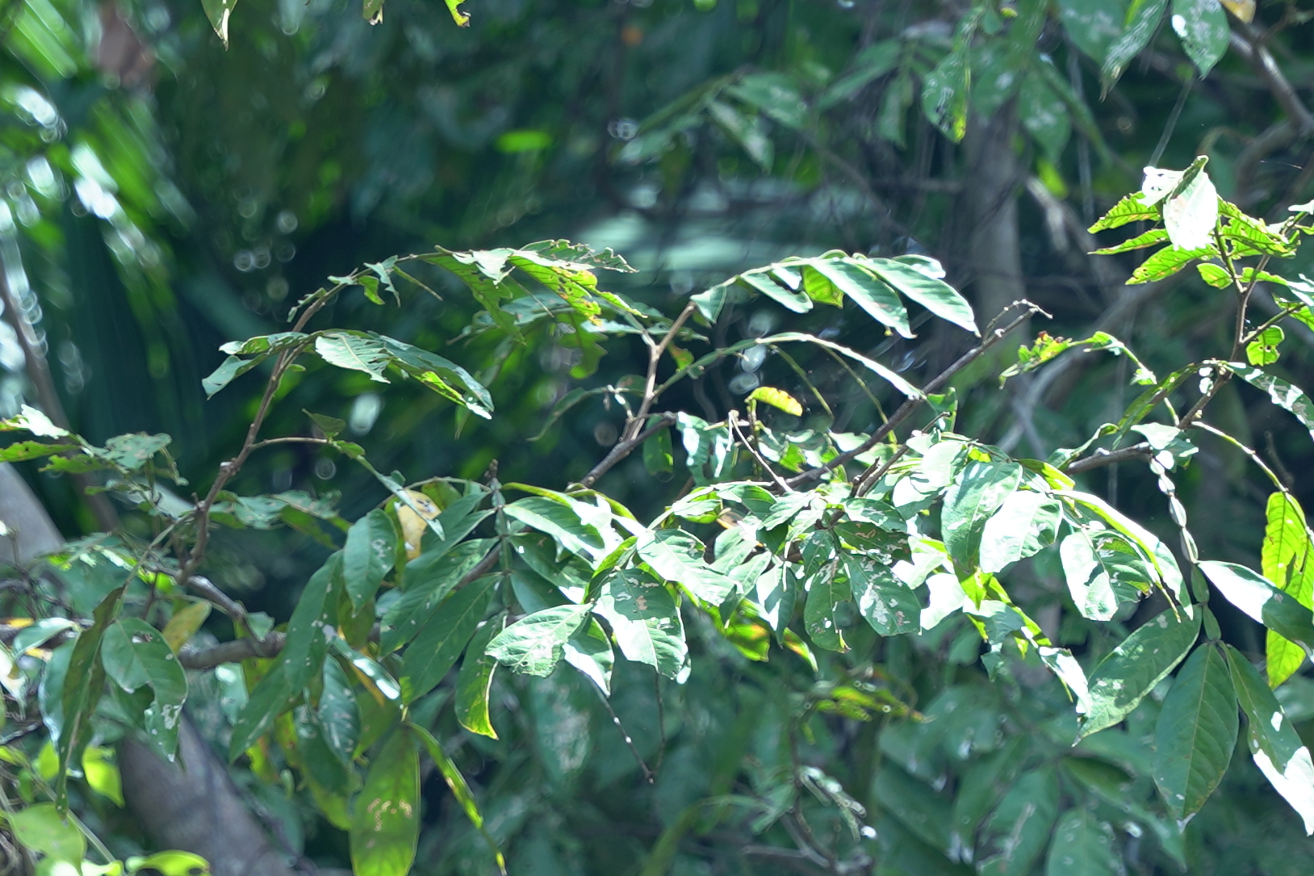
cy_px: 1072
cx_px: 436
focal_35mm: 258
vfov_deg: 5.3
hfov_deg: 8.0
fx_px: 9415
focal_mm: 70
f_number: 2.8
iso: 100
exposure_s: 1/400
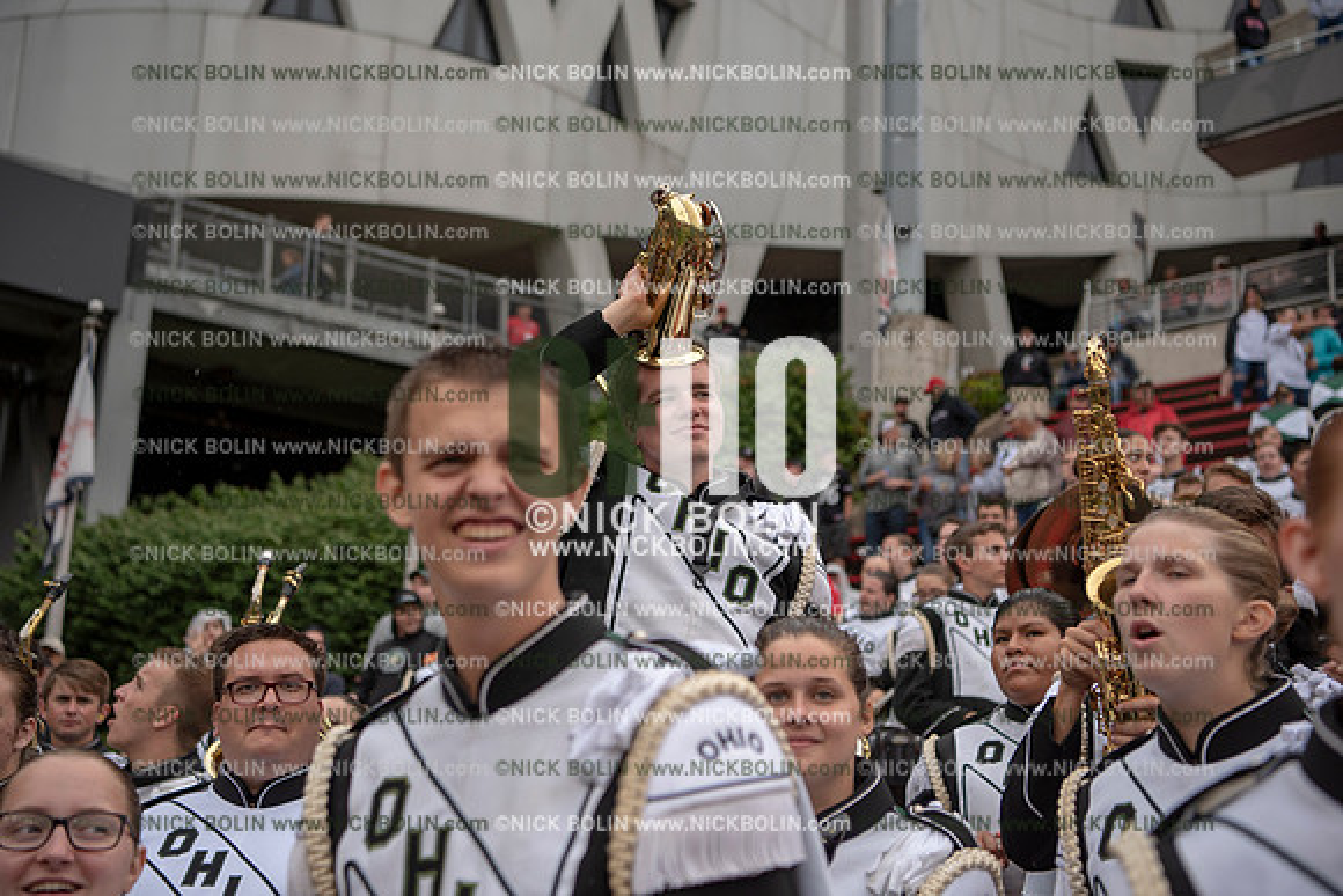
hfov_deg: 38.2
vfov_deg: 26.0
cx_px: 672
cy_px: 448
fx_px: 1940
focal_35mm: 52
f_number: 3.5
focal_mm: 52
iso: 250
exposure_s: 1/800
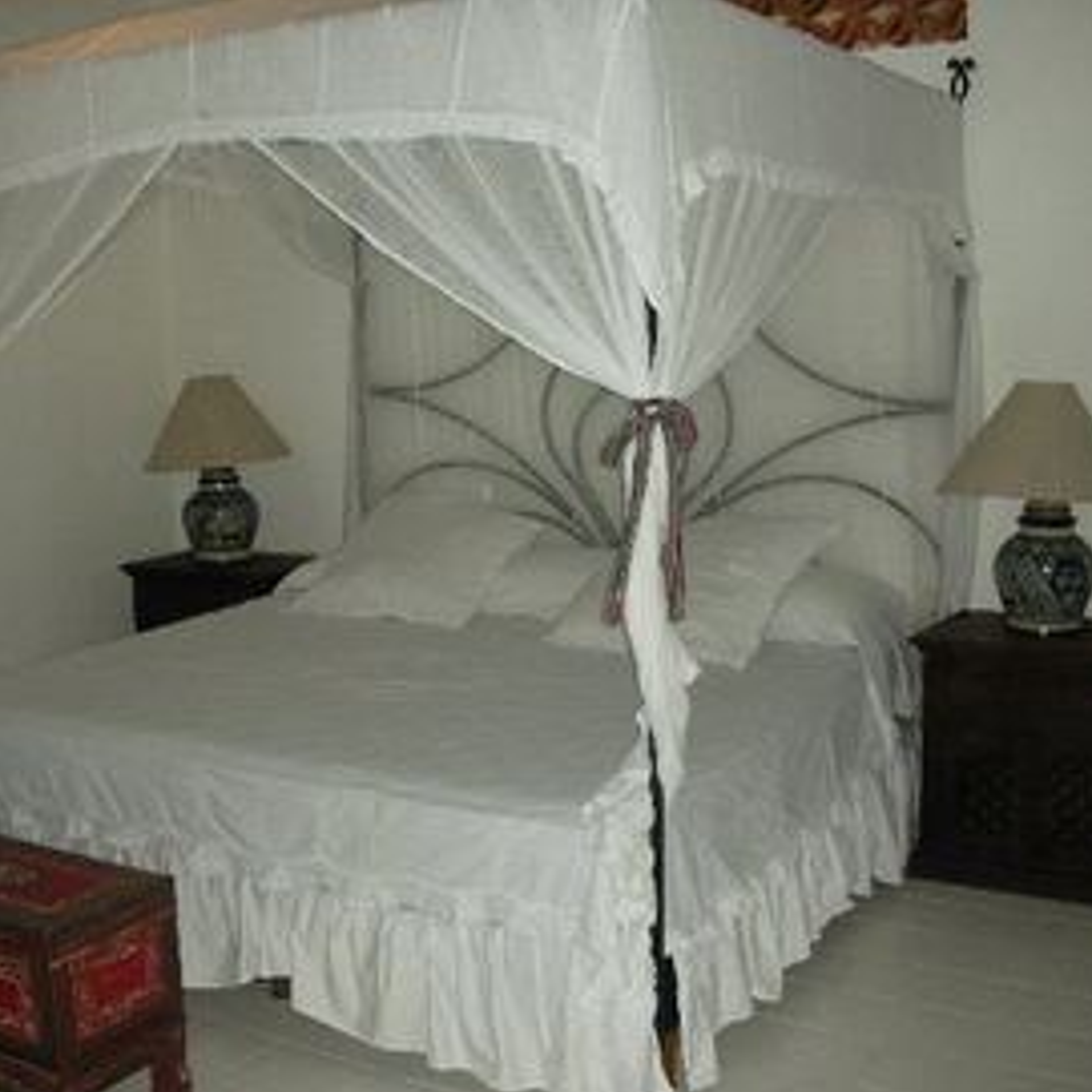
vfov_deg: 40.0
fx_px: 1499
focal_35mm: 42
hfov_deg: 39.9
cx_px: 471
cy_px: 552
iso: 111
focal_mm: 5.8
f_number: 3
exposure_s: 1/60.1
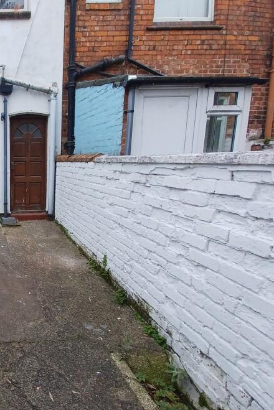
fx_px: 239
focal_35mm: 21
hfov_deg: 47.6
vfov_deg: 81.2
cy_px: 200
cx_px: -9
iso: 40
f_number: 2.2
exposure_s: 1/186
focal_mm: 1.42
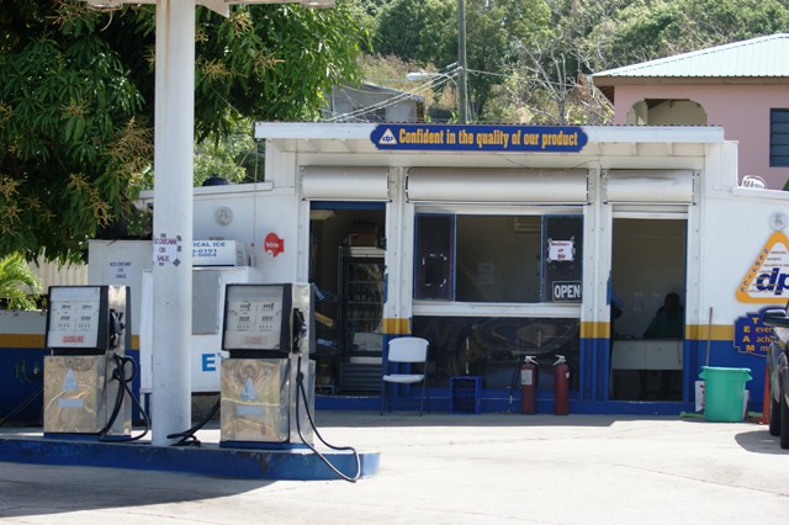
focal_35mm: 112
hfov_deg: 18.2
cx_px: 394
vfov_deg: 12.2
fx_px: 2464
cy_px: 262
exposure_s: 1/250
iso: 100
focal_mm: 75
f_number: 5.6
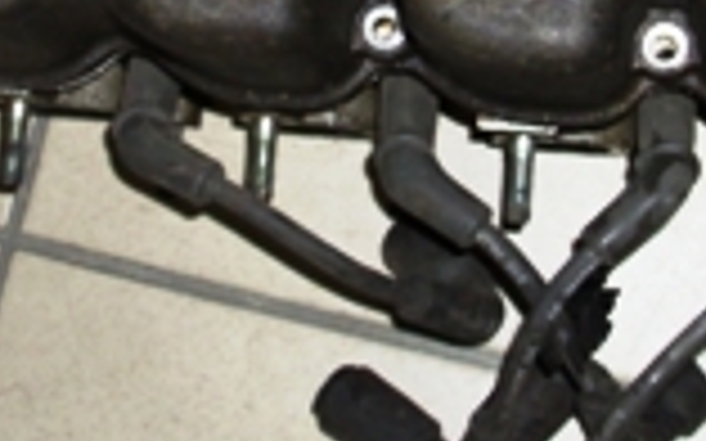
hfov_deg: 19.3
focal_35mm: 106
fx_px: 2039
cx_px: 616
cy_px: -112
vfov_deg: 12.0
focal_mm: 6.2
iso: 200
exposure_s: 1/60
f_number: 3
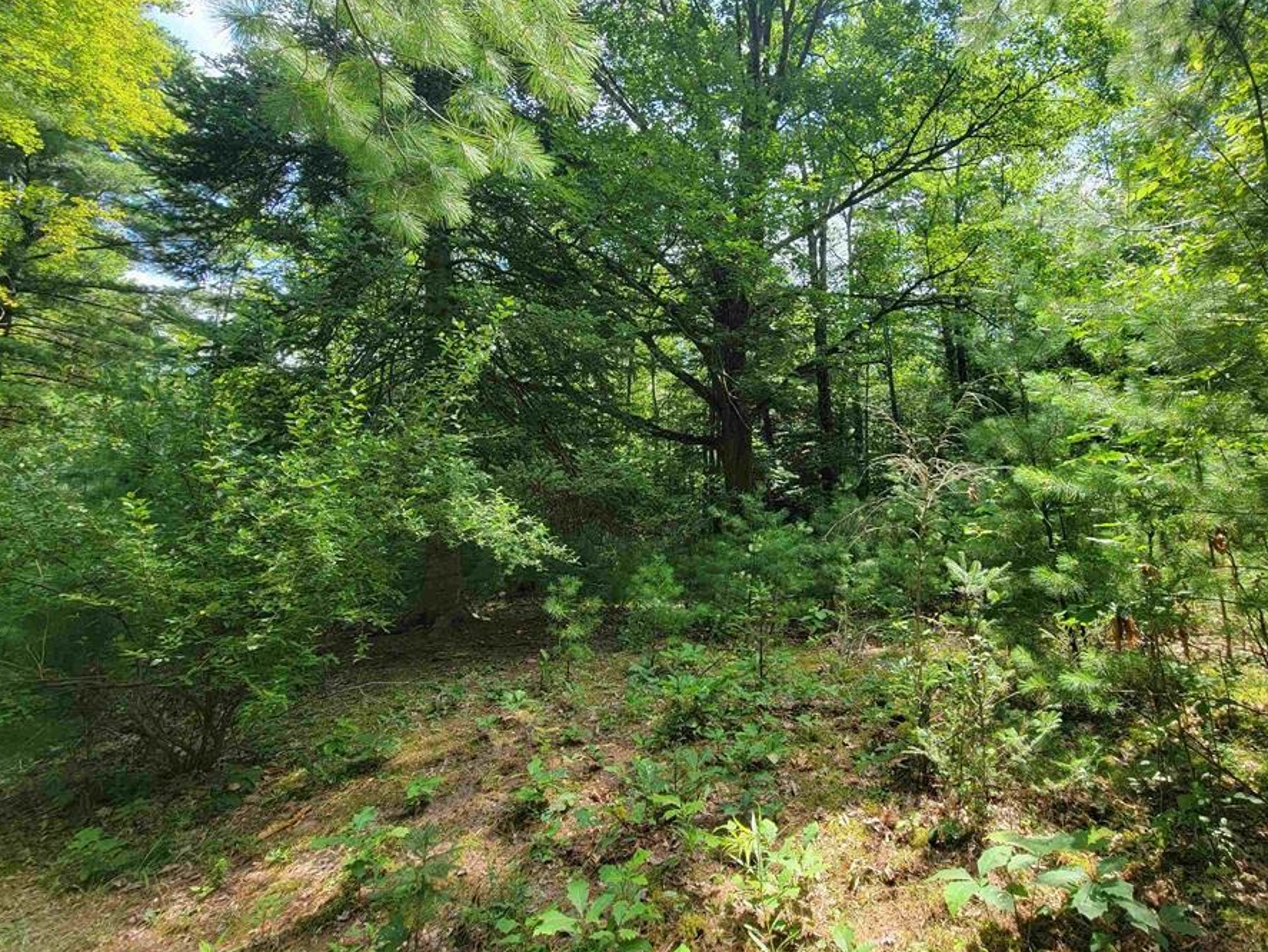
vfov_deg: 81.3
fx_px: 550
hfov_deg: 97.5
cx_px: 722
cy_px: 406
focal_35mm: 15
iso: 50
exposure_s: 1/258
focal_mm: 2.2
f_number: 2.2
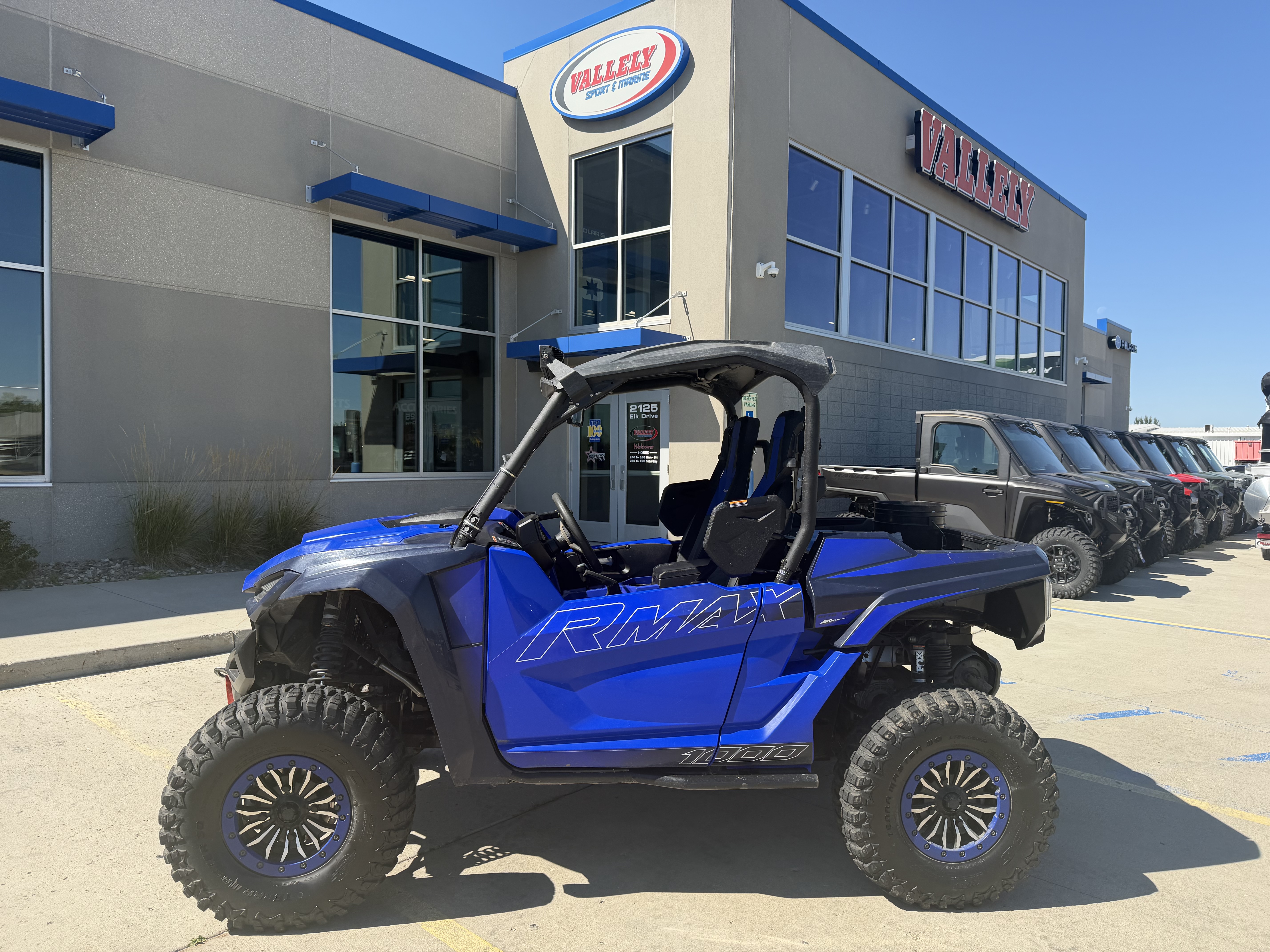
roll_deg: +0.4
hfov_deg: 71.6
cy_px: 476
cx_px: 635
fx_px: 881
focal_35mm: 24
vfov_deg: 56.8
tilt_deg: -2.0
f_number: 1.78
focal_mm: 6.76
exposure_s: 1/2525
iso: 80
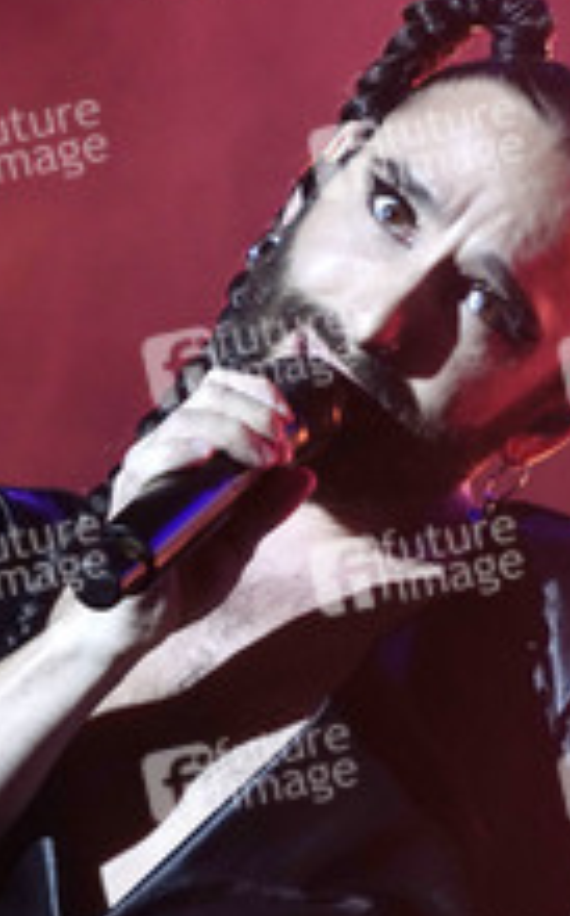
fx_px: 8224
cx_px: 306
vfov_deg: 6.4
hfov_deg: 4.0
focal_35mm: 330
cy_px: 462
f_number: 5.6
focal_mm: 158
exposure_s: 1/250
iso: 2000
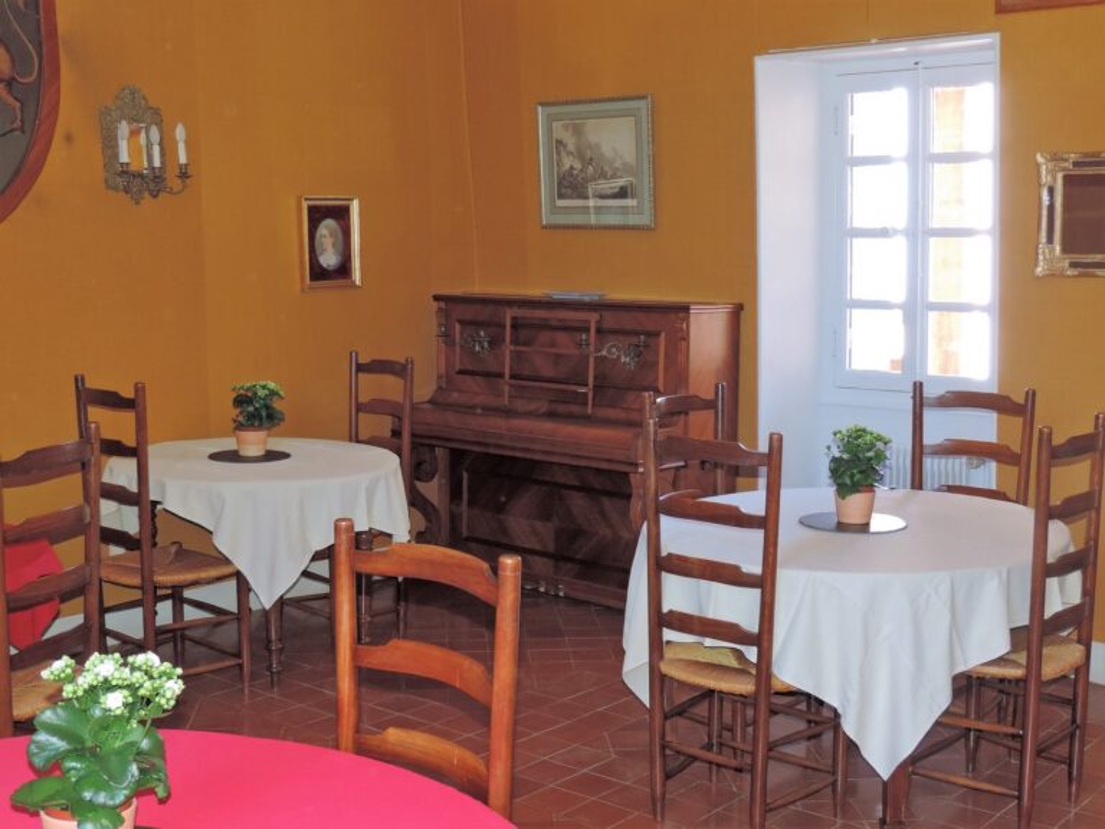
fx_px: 1500
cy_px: 414
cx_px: 552
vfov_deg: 30.9
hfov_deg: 40.4
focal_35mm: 47
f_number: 3.5
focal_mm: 8.3
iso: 220
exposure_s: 1/30
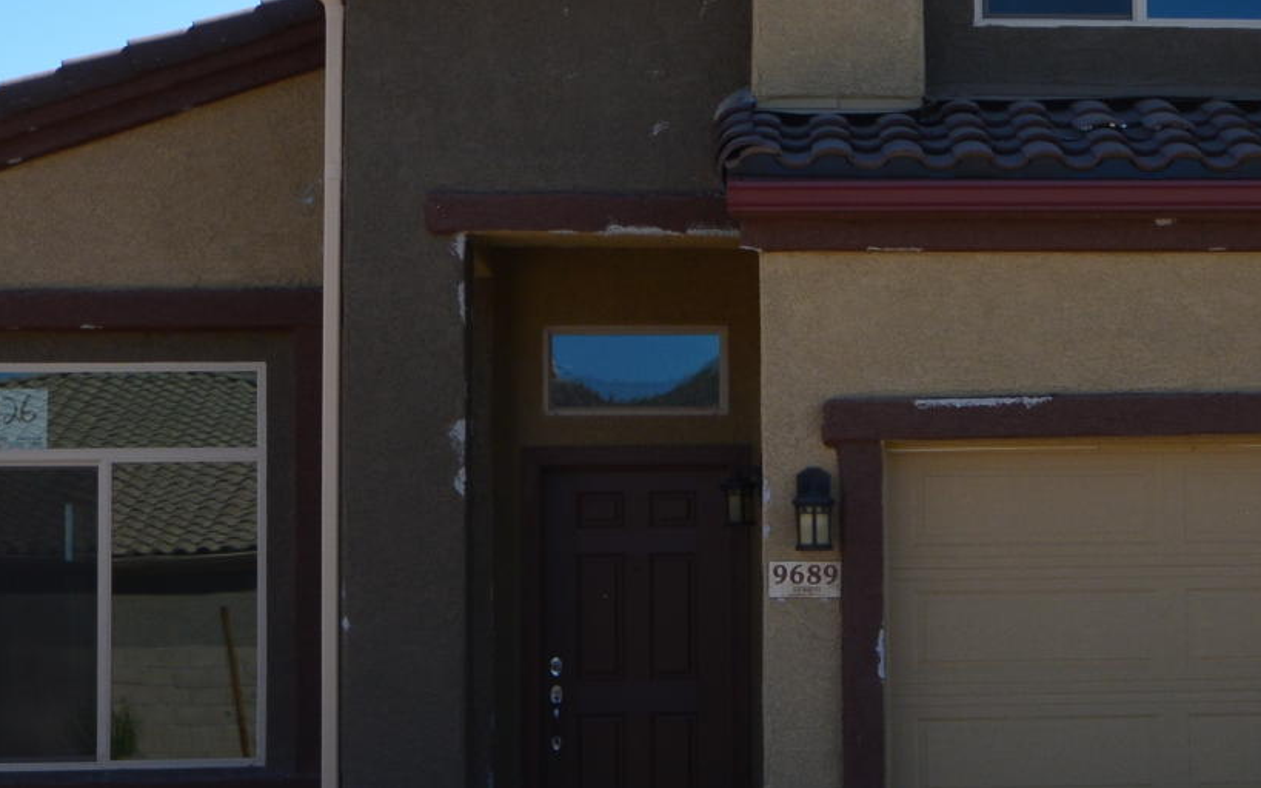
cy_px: 366
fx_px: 3849
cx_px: 1367
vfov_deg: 11.7
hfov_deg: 18.0
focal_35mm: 112
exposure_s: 1/250
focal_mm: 20
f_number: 10
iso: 200
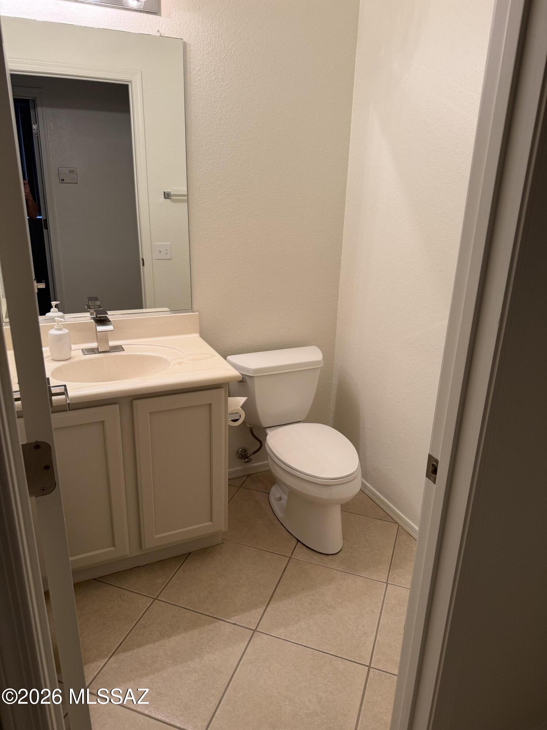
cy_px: 365
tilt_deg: -20.7
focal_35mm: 24
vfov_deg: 71.6
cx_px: 274
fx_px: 506
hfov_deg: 56.8
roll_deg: -1.8
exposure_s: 1/120
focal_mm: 6.76
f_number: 1.78
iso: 125
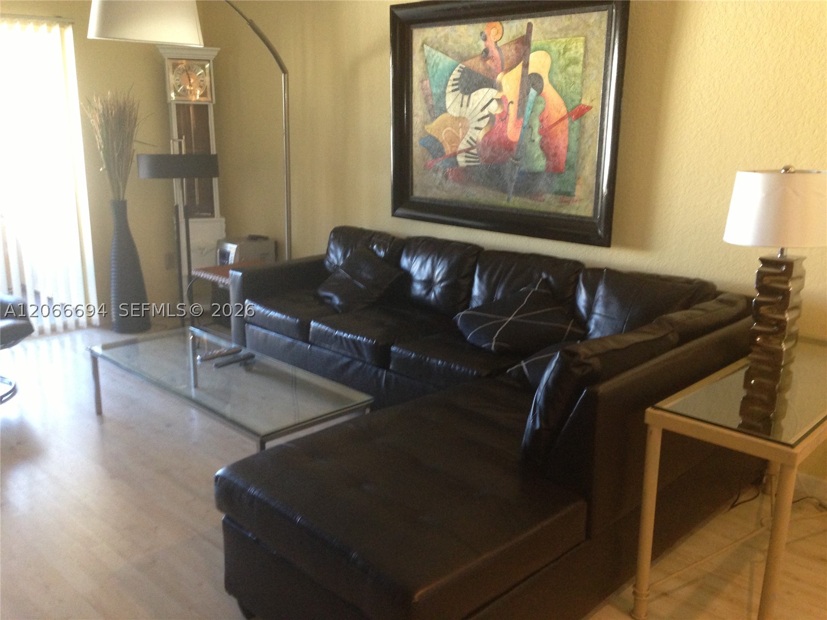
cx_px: 414
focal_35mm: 33
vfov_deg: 42.9
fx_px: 788
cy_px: 310
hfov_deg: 55.4
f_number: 2.4
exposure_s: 1/20
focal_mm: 4.13
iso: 250
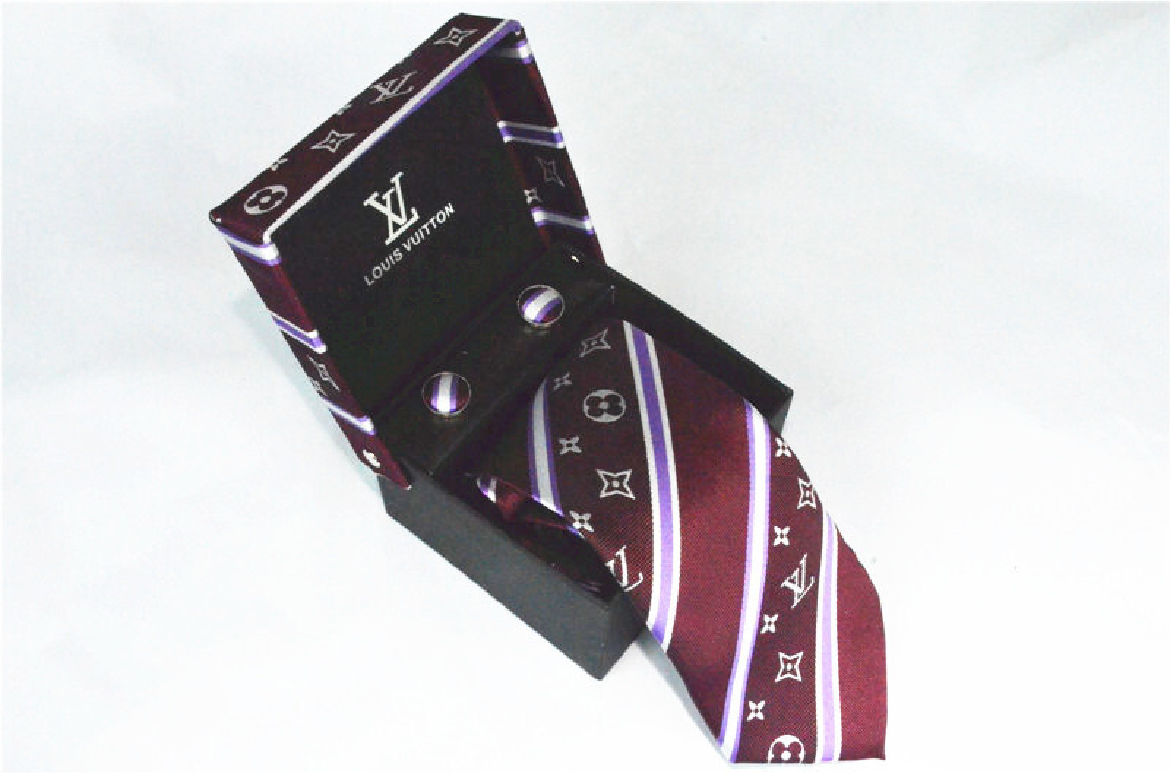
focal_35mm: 39
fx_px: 1264
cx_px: 585
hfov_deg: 49.7
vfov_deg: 34.0
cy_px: 386
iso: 6400
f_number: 22
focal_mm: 26
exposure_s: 1/250
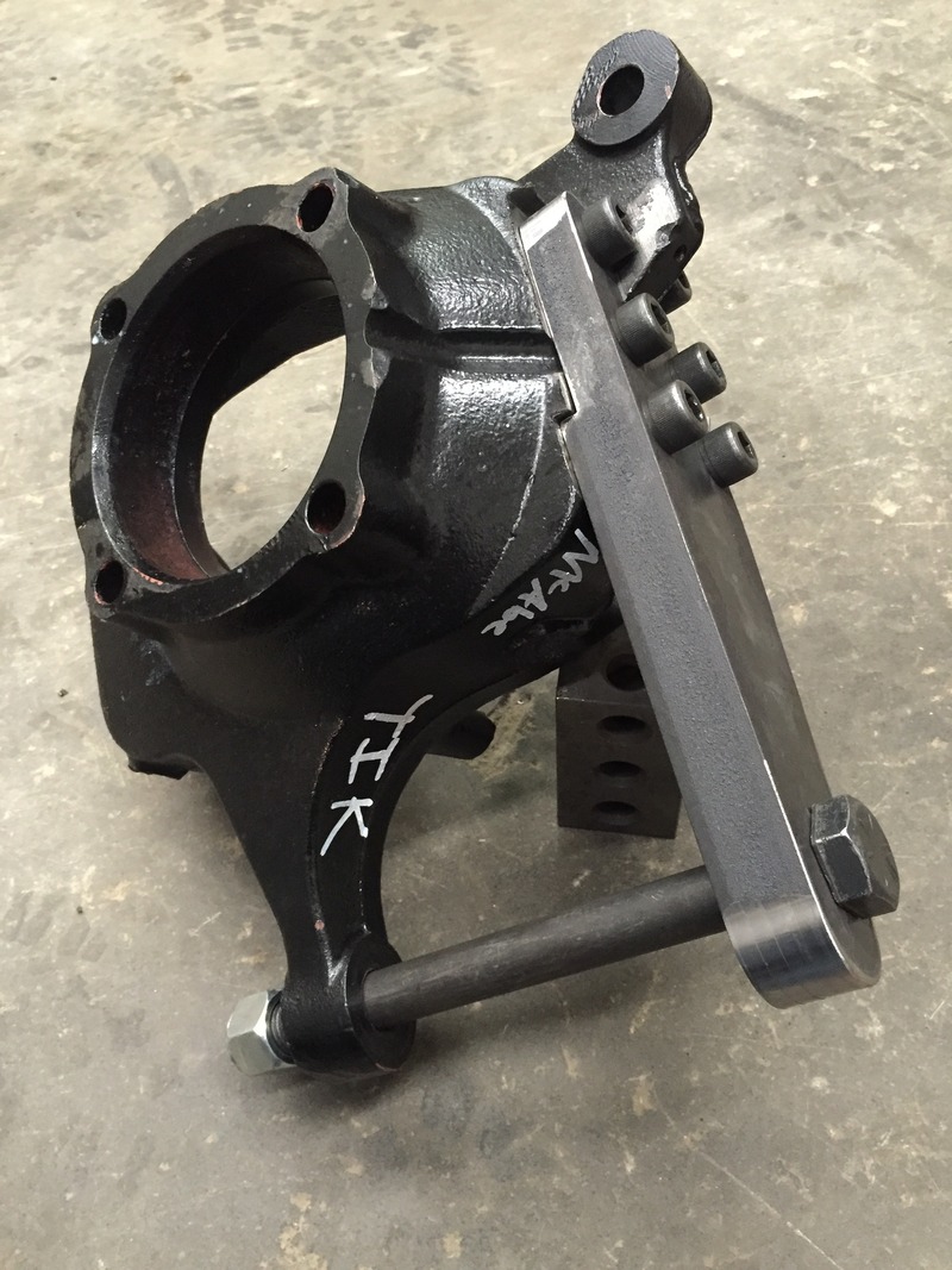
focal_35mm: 29
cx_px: 476
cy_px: 635
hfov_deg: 48.2
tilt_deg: -53.8
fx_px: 1064
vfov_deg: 61.7
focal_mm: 4.15
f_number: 2.2
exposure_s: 1/15
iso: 500
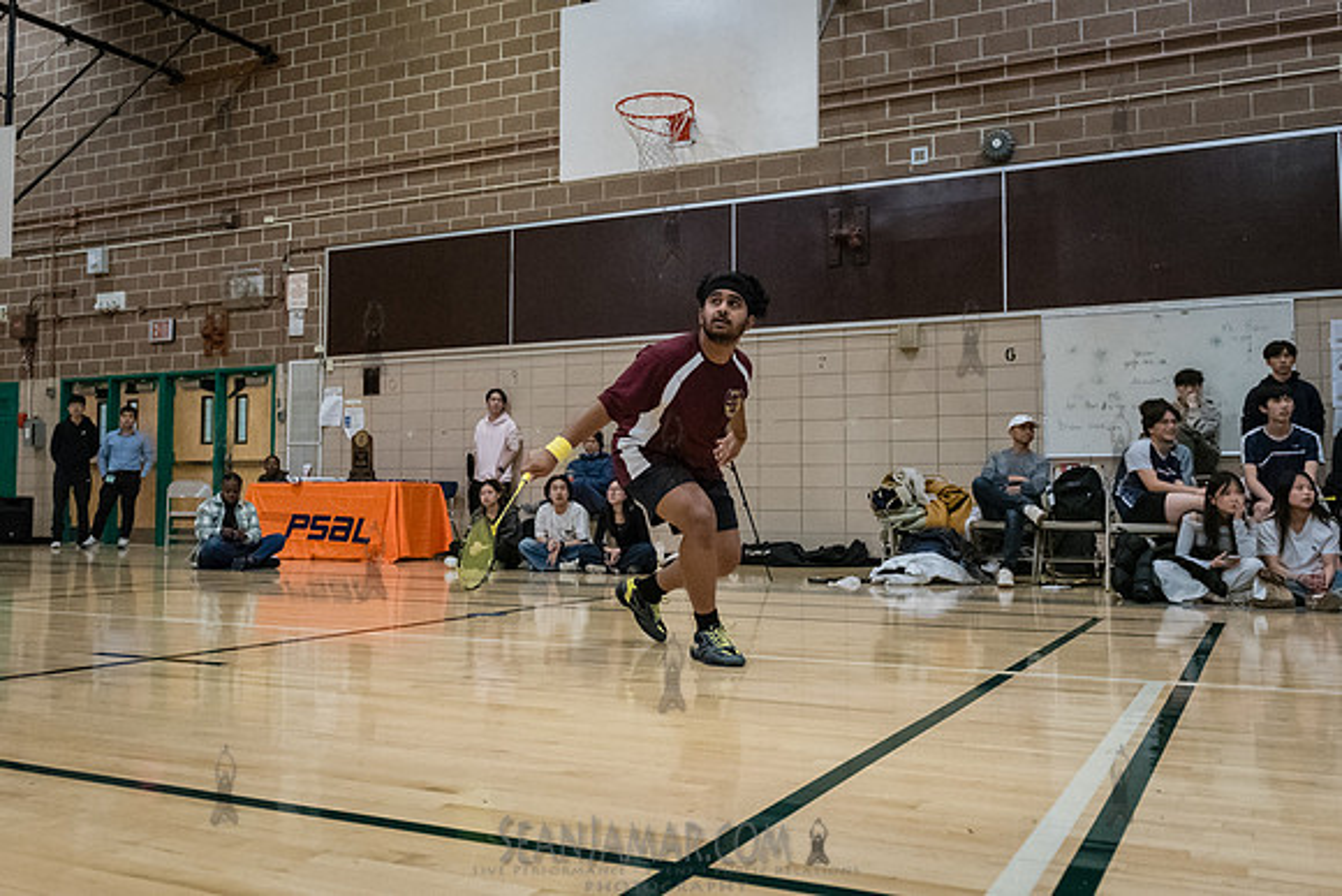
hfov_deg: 55.5
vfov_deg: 38.7
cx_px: 595
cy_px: 427
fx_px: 1273
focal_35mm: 34
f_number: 3.5
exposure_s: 1/400
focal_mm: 27
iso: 8000
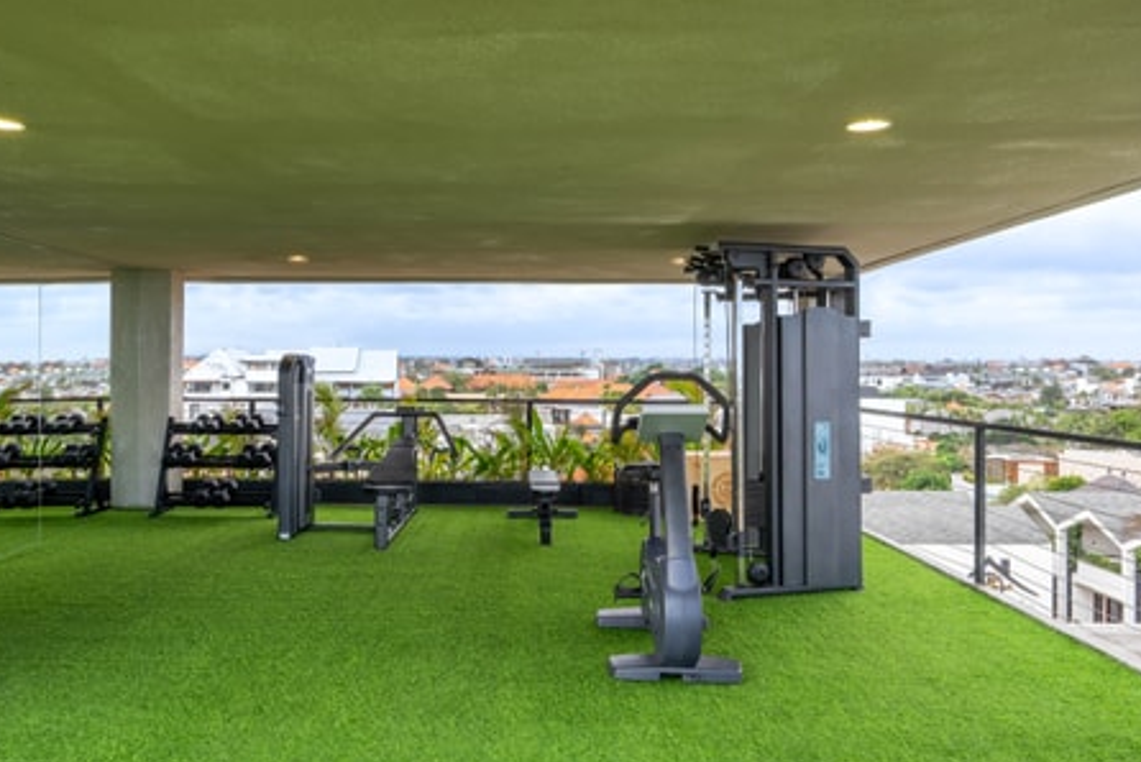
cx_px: 522
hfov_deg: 65.3
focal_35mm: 28
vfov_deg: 46.5
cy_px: 364
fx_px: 888
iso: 200
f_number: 8
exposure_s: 1/1250
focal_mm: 25
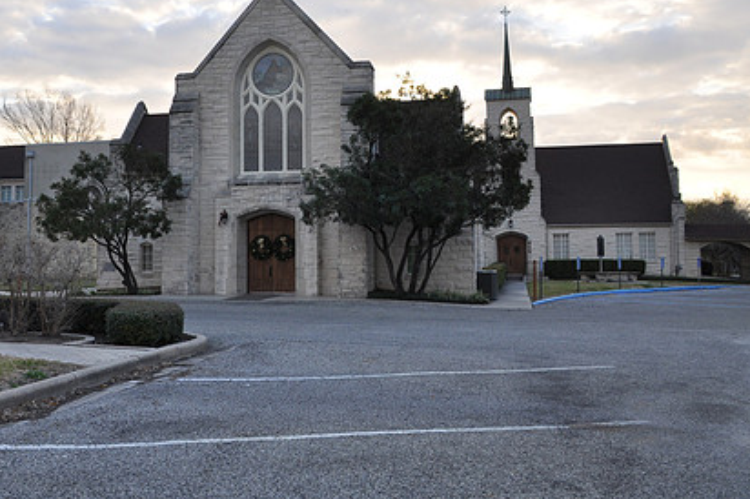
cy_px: 178
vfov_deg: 34.8
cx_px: 279
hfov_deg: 50.2
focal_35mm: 38
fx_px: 791
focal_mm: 18
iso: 200
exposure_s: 1/60
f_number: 8
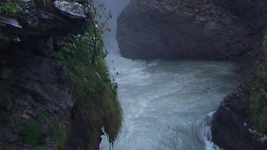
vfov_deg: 10.5
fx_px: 729
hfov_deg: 20.7
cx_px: 163
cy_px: -177
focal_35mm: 103
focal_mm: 5.6
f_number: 2.7
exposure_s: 1/350
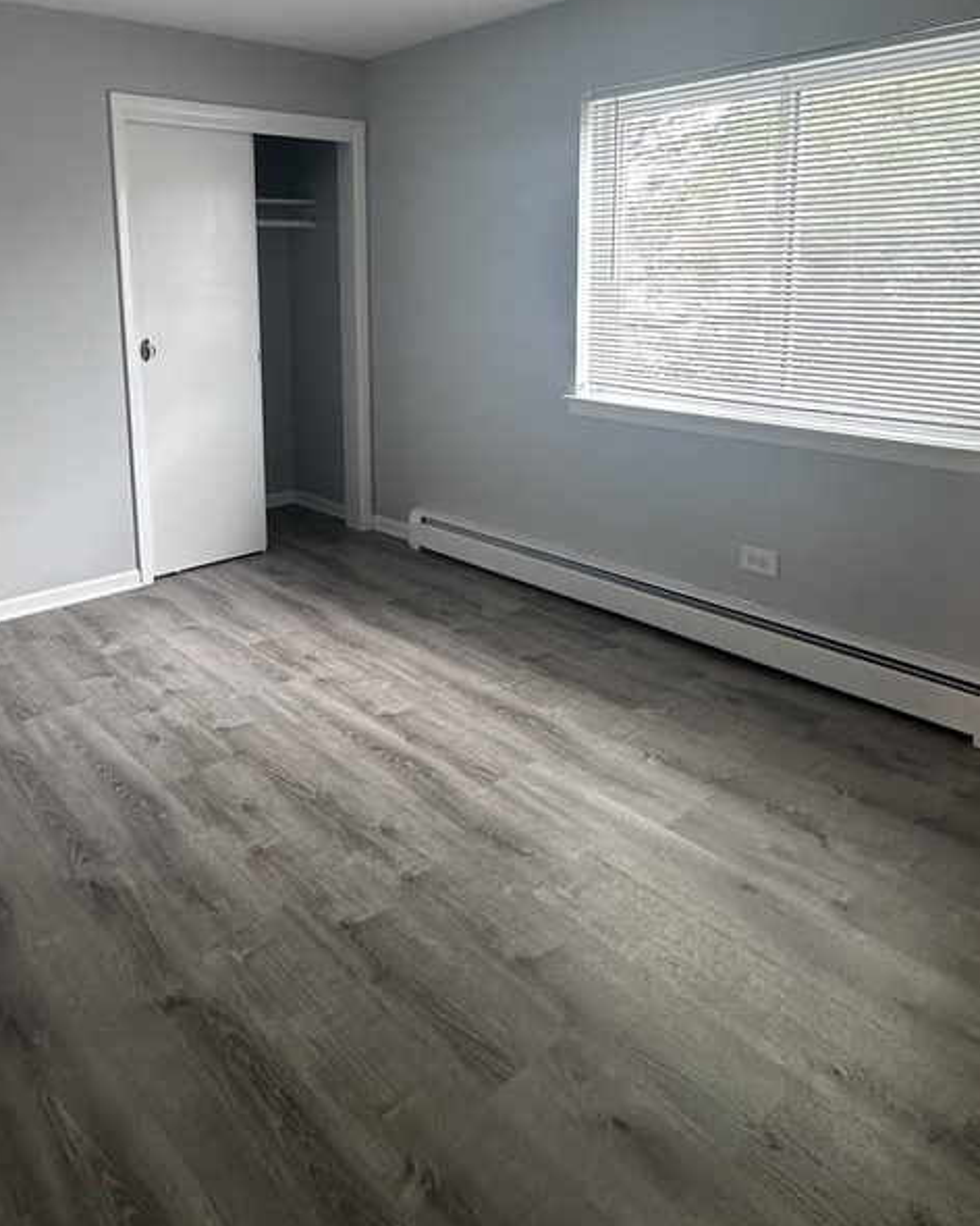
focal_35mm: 25
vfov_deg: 66.2
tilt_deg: -9.3
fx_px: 906
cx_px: 359
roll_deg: +1.1
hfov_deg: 56.0
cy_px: 407
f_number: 2.2
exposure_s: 1/60
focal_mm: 2.22
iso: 250
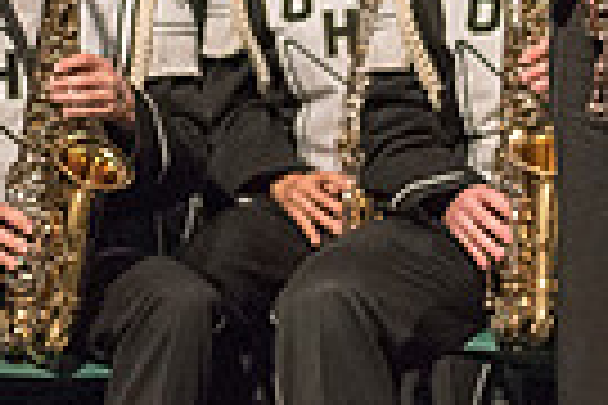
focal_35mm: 1293
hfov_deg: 1.6
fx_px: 21836
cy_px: -61
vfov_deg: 1.1
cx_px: 1121
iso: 4000
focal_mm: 300
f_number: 2.8
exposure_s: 1/320
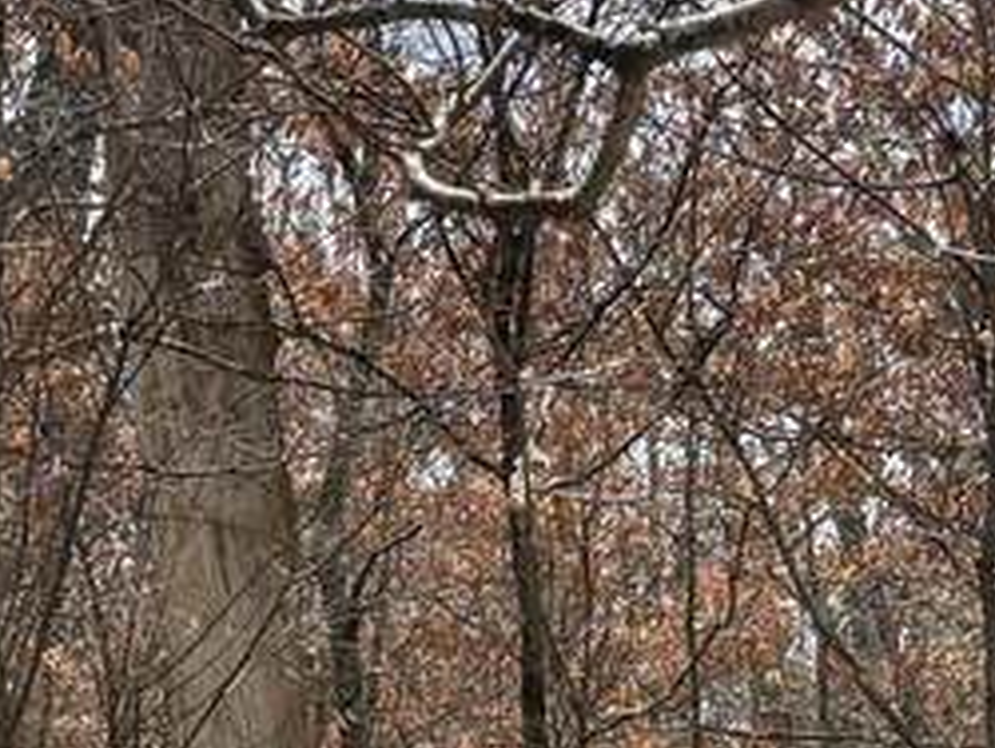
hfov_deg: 14.5
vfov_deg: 10.9
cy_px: 1007
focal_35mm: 133
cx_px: -52
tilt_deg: +0.0
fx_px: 3827
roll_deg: -1.0
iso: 64
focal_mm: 5.96
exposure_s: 1/2451
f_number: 1.6
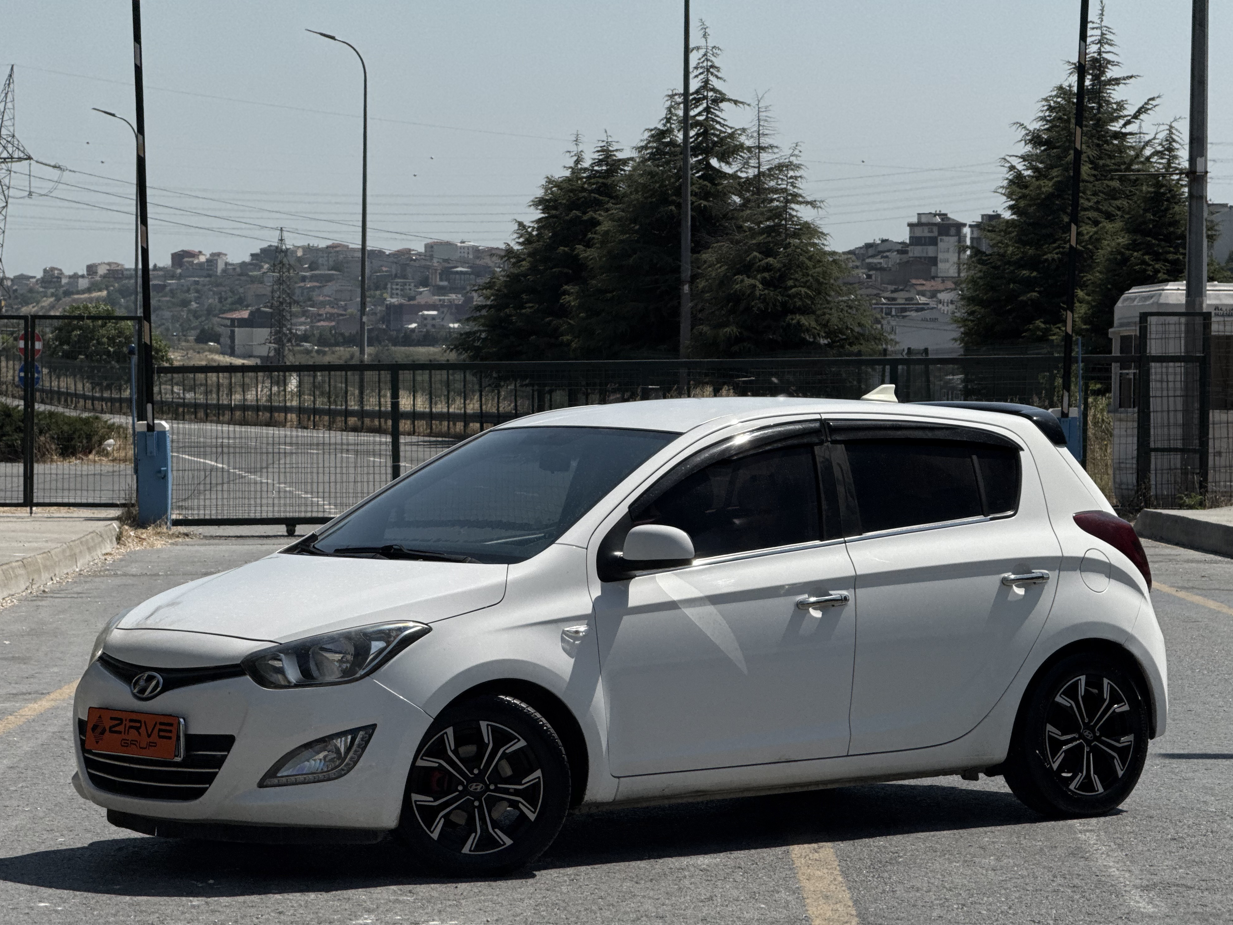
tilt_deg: -1.6
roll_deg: -0.4
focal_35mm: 123
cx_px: 610
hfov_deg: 16.0
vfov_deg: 12.0
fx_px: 4381
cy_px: 458
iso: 64
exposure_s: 1/1818
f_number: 2.8
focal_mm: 15.66
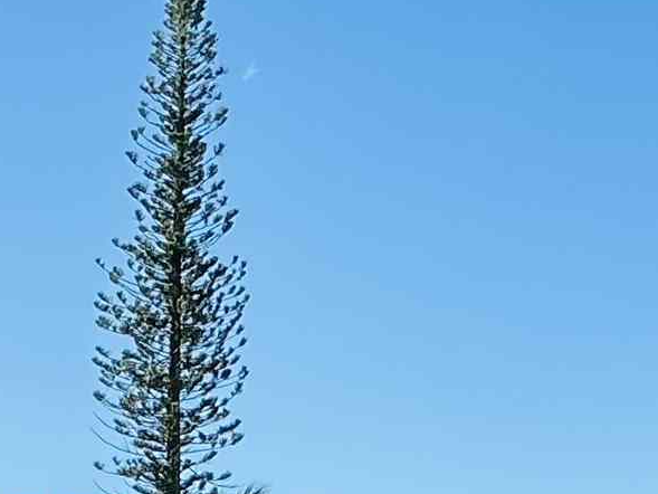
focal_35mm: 146
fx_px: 2776
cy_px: 1006
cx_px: -86
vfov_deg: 9.5
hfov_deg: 13.2
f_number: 1.8
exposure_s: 1/1055
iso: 25
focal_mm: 3
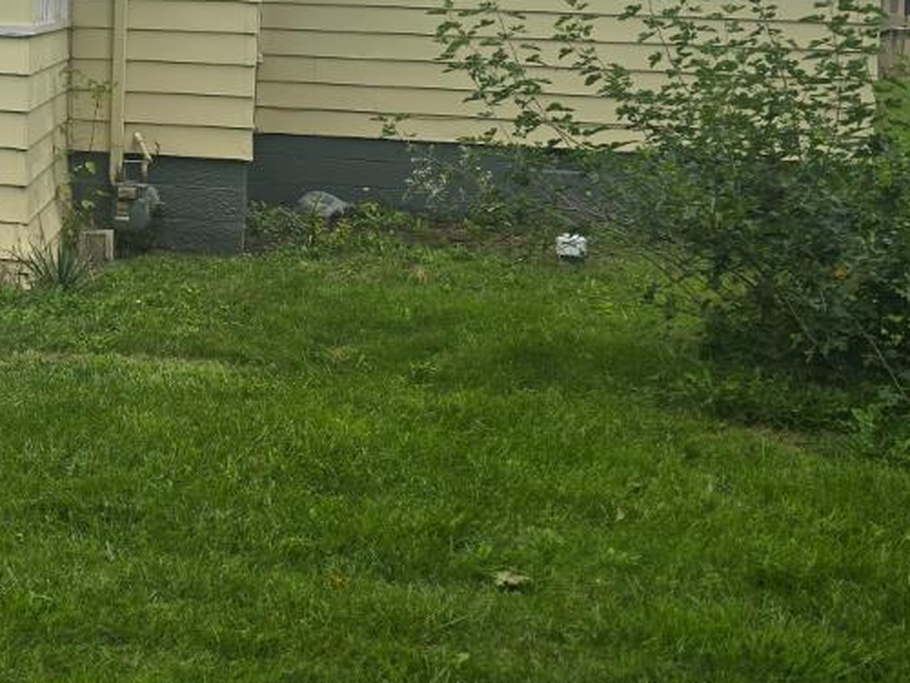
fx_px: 1814
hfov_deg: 25.4
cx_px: -177
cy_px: 15
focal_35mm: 69
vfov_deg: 20.7
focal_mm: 6.3
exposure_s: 1/406
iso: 12
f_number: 1.7
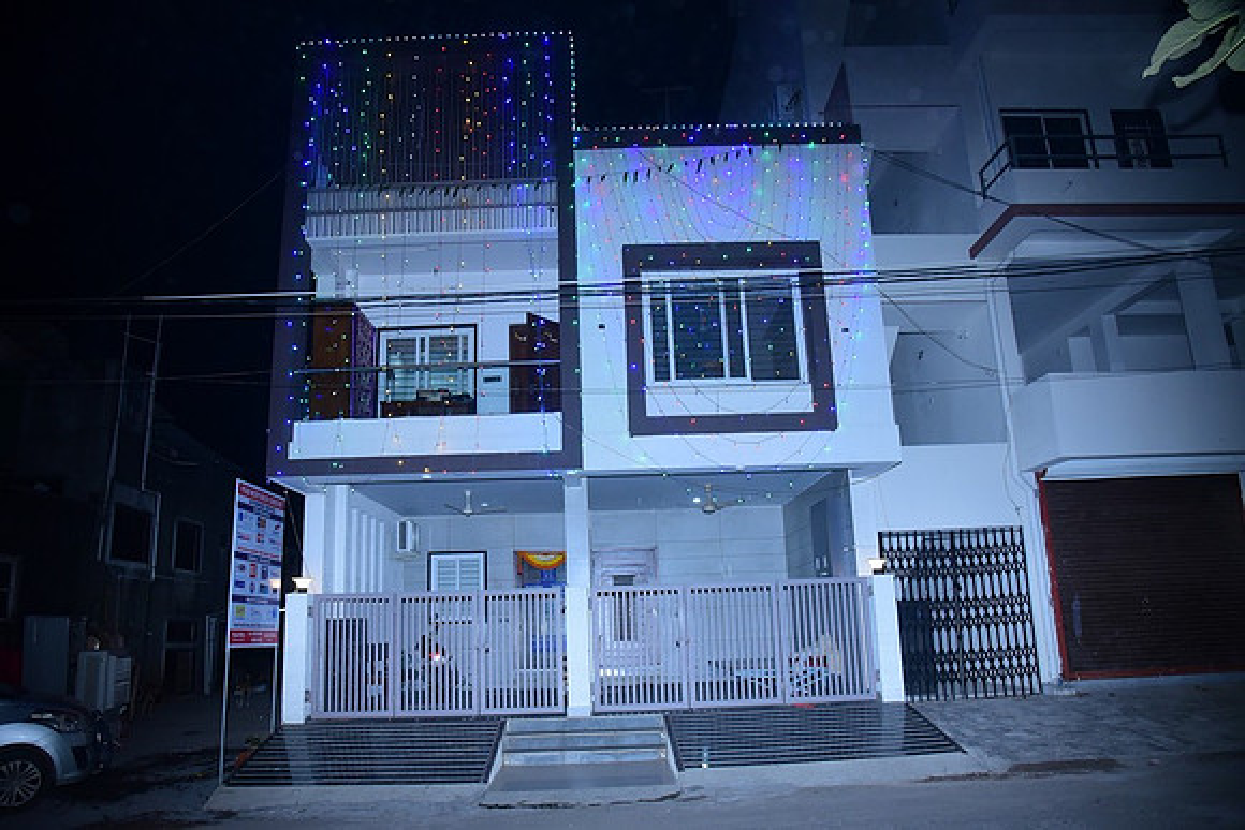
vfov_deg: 53.2
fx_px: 830
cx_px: 622
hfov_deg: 73.7
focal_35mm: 24
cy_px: 415
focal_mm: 24
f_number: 6.3
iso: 2000
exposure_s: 1/125
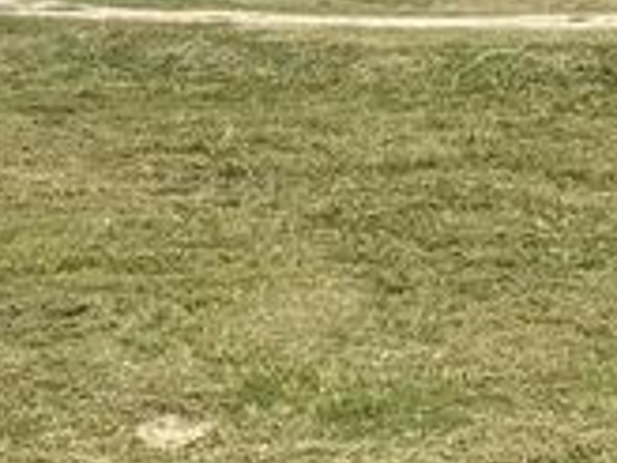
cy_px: 30
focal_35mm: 156
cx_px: 339
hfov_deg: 12.7
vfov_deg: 9.5
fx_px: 2781
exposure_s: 1/5128
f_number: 1.6
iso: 32
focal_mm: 5.1
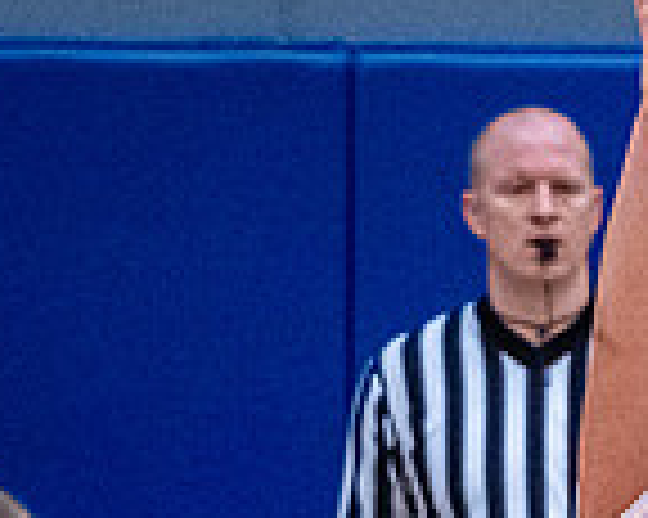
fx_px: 23880
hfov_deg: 1.6
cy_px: 665
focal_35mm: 1246
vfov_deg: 1.2
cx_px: 587
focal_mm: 200
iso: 5000
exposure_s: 1/1250
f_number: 2.8
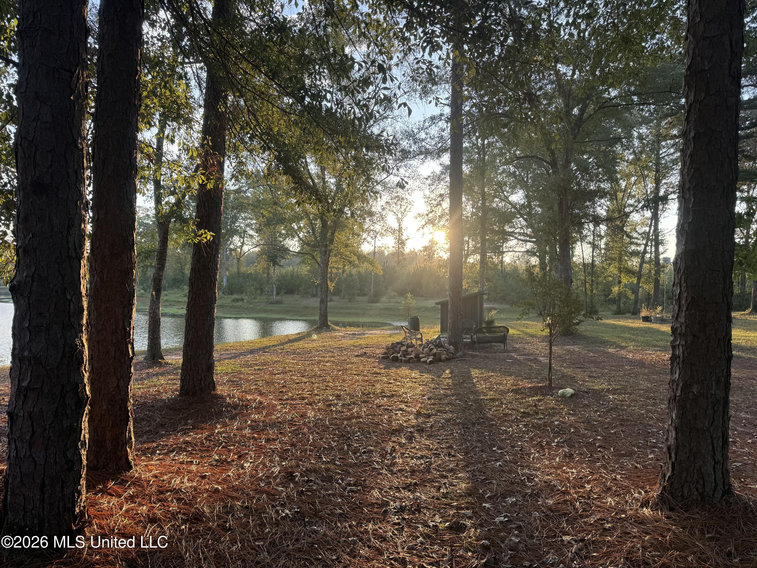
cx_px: 378
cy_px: 284
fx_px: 525
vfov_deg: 56.8
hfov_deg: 71.6
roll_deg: -1.5
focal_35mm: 24
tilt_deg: -0.4
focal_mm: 6.76
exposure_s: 1/383
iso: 80
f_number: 1.78
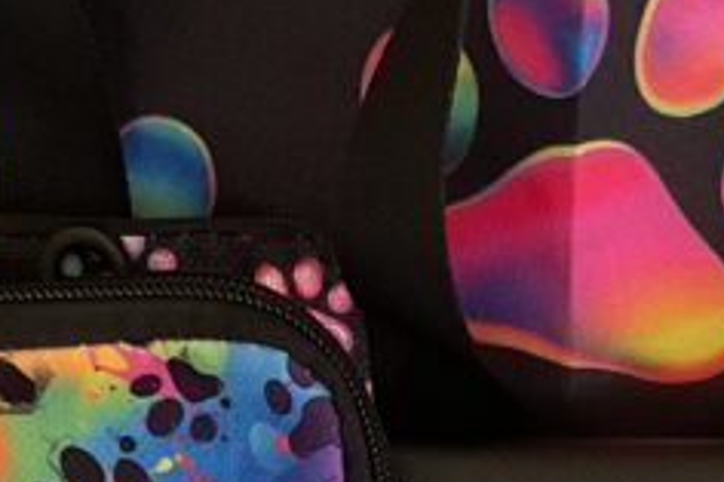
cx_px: 610
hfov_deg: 15.5
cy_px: 1016
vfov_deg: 9.6
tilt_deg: -58.6
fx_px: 2633
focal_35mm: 131
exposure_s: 1/60
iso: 40
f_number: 1.8
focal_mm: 3
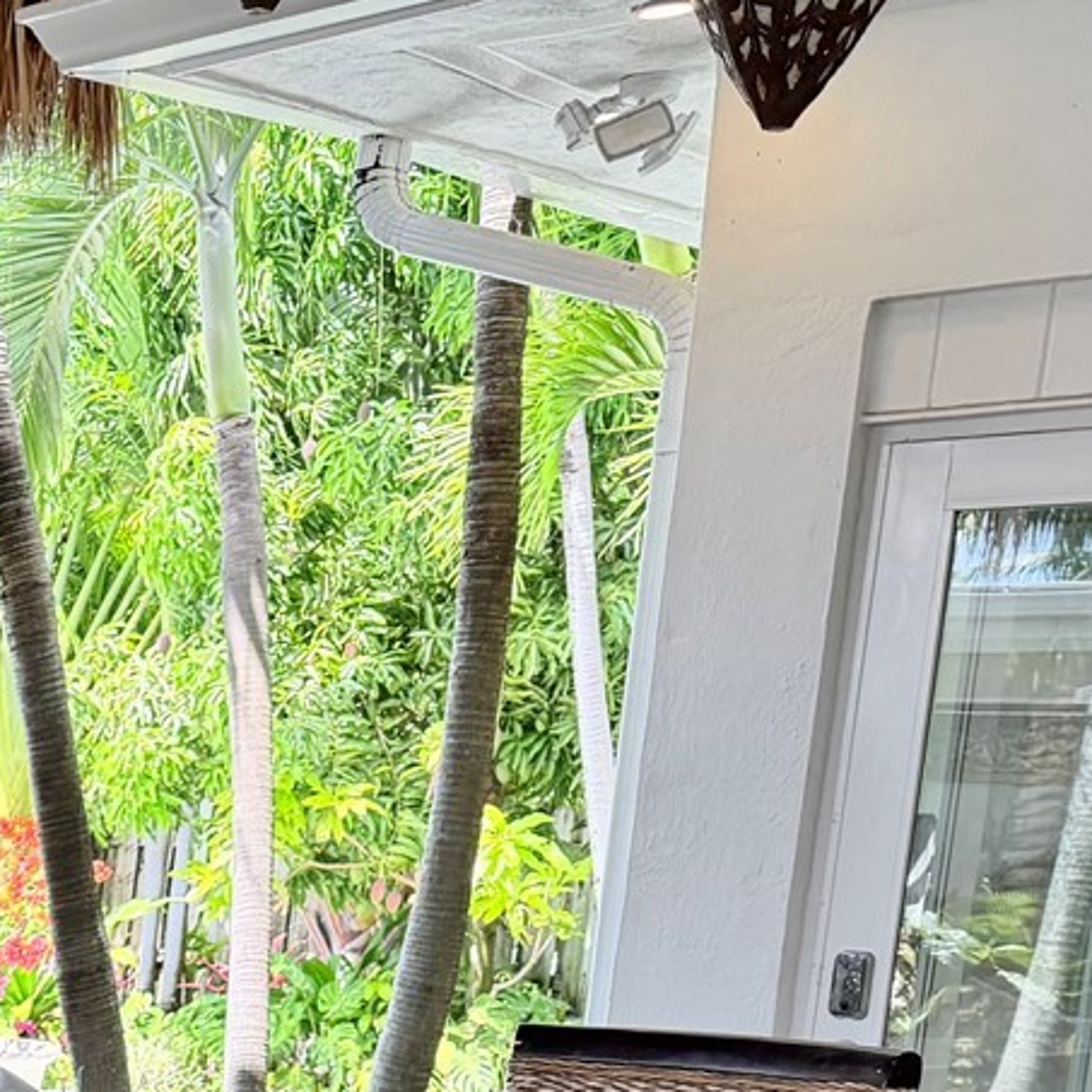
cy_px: 1413
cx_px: -576
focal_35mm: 75
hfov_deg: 19.8
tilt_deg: -12.2
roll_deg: -1.7
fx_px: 2677
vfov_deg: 21.0
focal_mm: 6.76
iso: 100
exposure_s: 1/473
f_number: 1.78
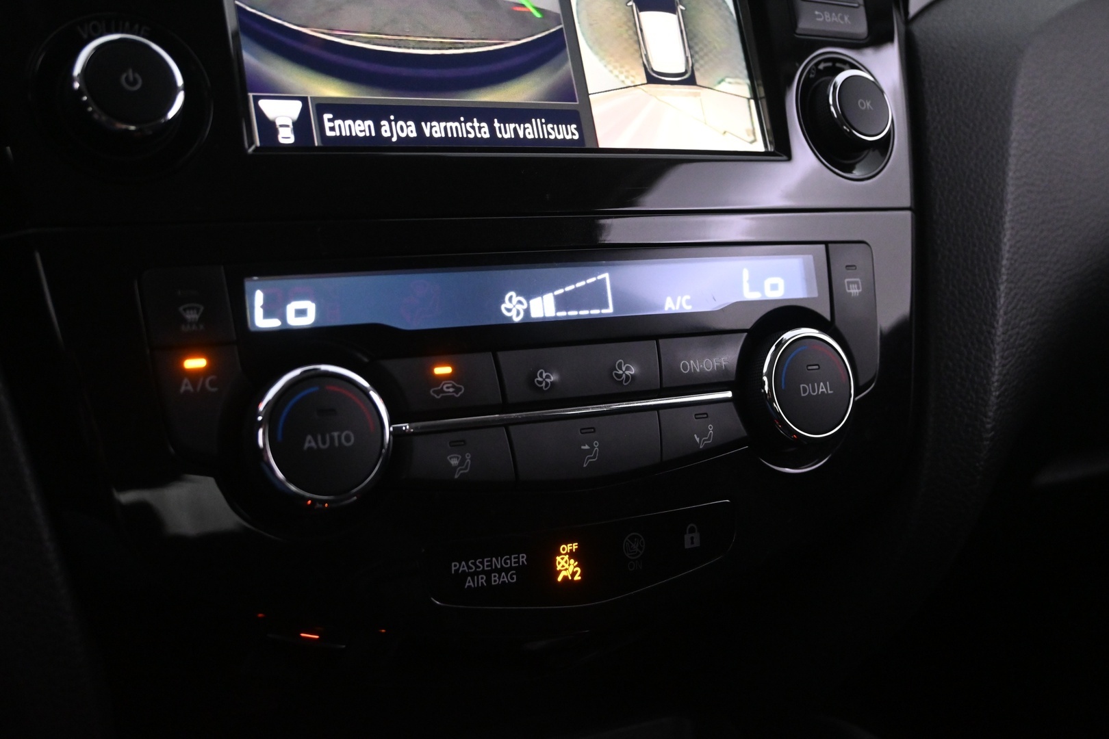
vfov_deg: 31.9
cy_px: 370
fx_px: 1294
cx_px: 554
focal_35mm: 42
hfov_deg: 46.4
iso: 3200
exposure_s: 1/40
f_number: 4.5
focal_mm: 28
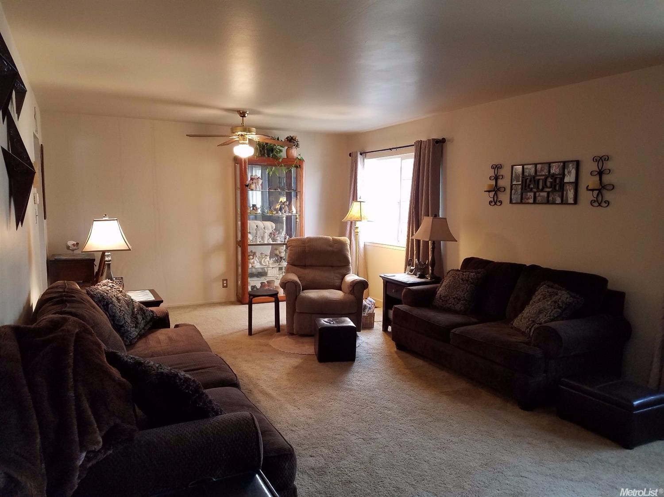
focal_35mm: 26
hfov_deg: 67.3
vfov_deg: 53.0
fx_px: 499
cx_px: 332
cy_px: 248
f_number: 1.7
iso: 160
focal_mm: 4.2
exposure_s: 1/30
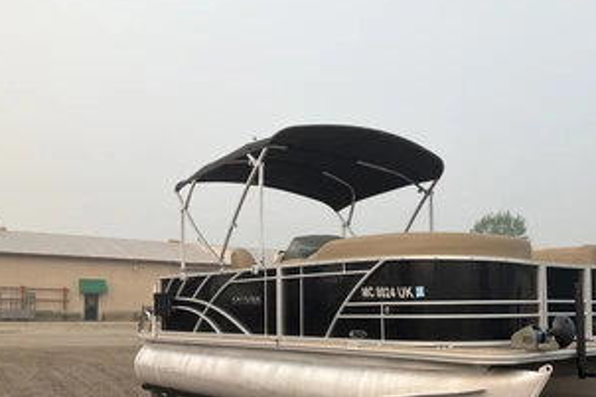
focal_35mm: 40
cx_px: 383
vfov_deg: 32.9
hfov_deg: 47.9
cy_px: 282
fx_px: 662
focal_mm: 3
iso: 25
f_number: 1.8
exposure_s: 1/944
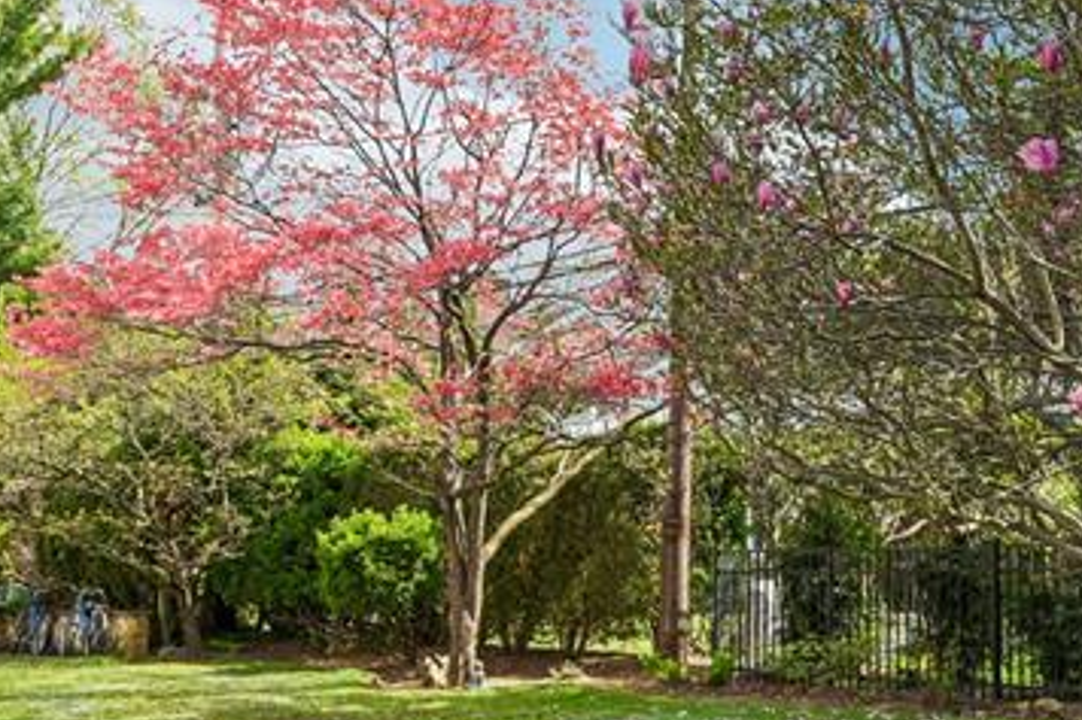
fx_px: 1382
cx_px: 954
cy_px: 635
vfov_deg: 28.2
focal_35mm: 46
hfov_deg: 39.9
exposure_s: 1/200
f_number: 8
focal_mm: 16
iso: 200
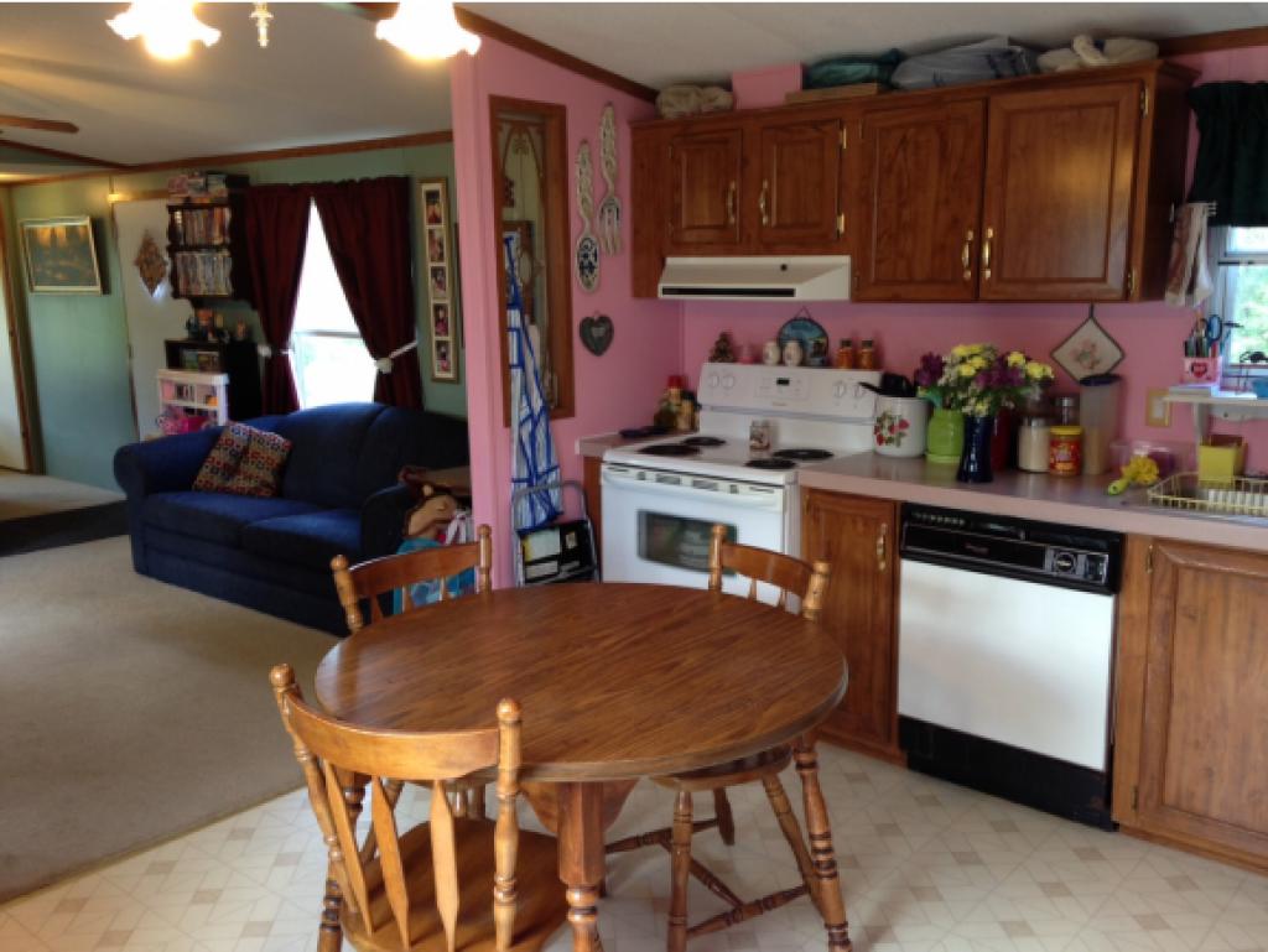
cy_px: 476
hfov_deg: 55.3
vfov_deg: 43.0
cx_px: 634
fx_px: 1209
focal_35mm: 33
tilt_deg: -11.6
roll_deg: +1.6
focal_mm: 4.12
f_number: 2.4
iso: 50
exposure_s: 1/20
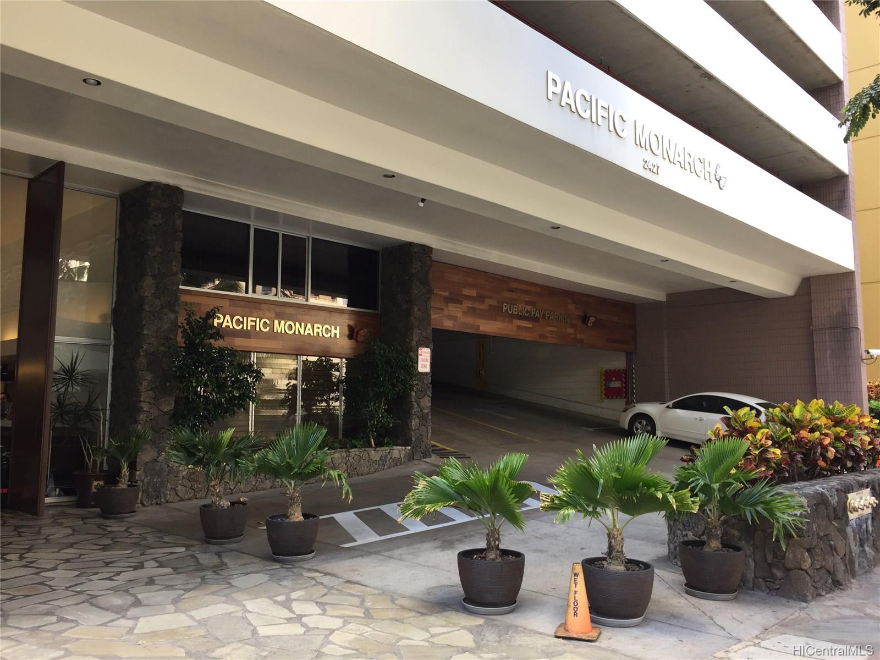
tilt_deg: +5.1
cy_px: 330
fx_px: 737
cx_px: 440
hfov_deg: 61.7
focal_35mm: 29
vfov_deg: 48.2
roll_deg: -1.2
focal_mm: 4.15
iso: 32
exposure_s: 1/120
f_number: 2.2
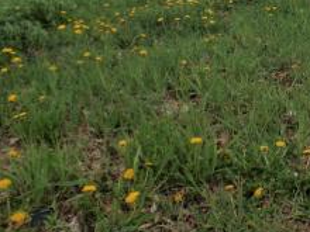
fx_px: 600
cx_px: 292
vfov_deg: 20.7
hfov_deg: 27.7
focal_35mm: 67
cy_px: -34
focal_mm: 4.1
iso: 80
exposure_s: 1/500
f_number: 3.5
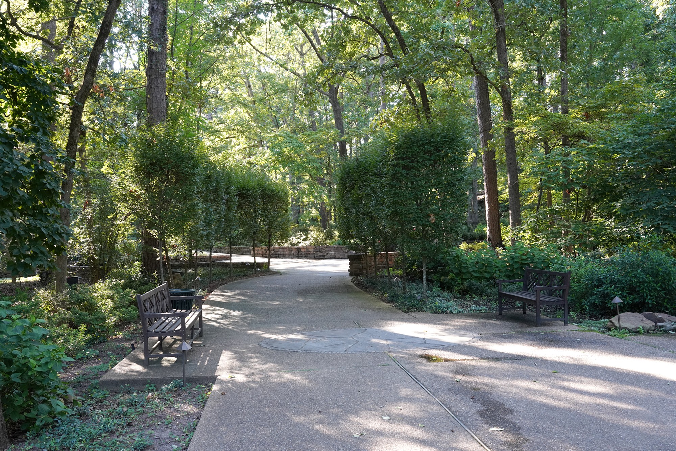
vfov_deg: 37.9
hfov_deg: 54.4
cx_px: 338
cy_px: 226
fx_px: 657
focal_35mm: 35
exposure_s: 1/100
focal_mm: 35
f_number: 9
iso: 1600
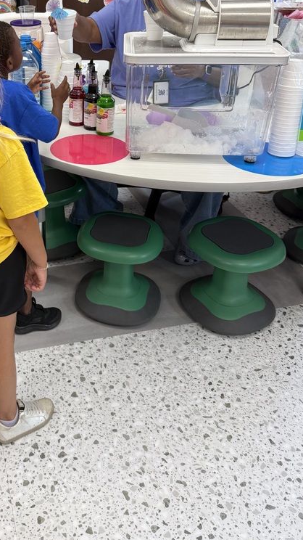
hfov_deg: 31.5
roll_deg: +1.8
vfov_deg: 54.2
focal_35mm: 36
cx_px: 39
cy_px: 179
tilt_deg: -25.5
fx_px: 515
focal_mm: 6.76
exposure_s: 1/120
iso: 125
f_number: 1.78
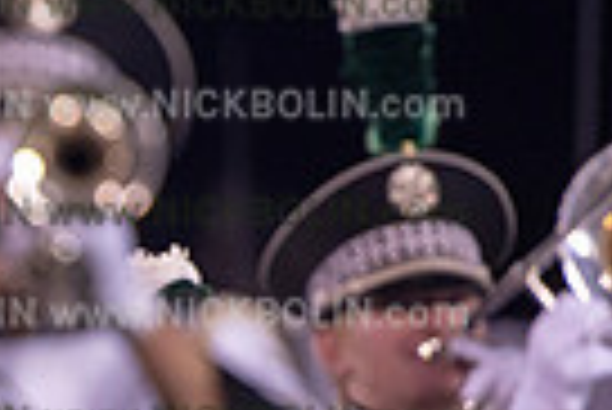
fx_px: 14516
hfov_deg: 2.4
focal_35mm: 853
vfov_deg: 1.6
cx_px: -590
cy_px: 525
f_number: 2.8
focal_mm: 200
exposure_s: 1/1250
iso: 2500
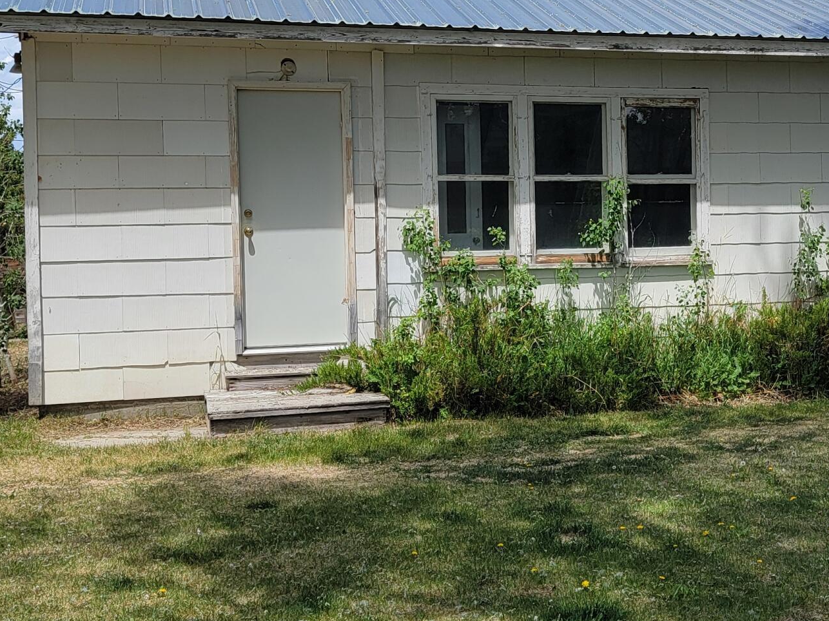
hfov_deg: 33.6
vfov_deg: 26.1
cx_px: 634
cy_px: 257
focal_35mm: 56
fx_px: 1341
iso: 16
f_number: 1.8
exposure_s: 1/805
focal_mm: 6.7
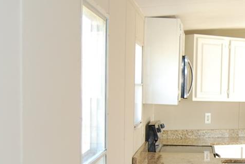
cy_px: 151
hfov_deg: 23.2
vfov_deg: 16.0
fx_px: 572
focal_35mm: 84
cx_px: 243
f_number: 4.2
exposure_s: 1/60
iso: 400
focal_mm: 26
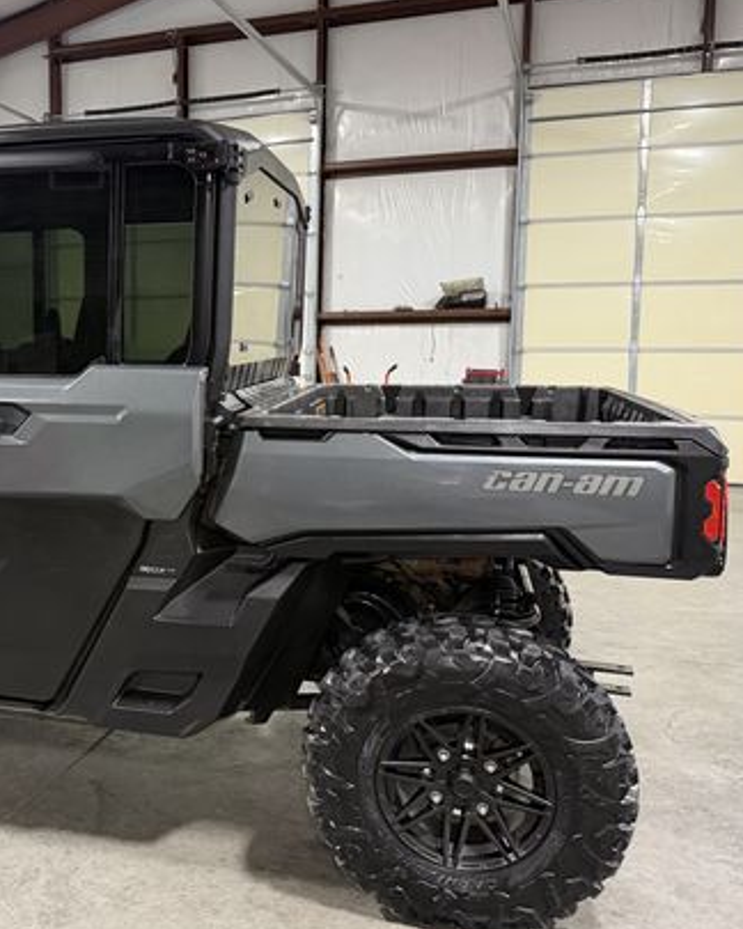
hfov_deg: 38.0
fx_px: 1017
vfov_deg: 49.1
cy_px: 445
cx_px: 105
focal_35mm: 37
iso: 400
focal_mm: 6.76
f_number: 1.78
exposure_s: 1/60
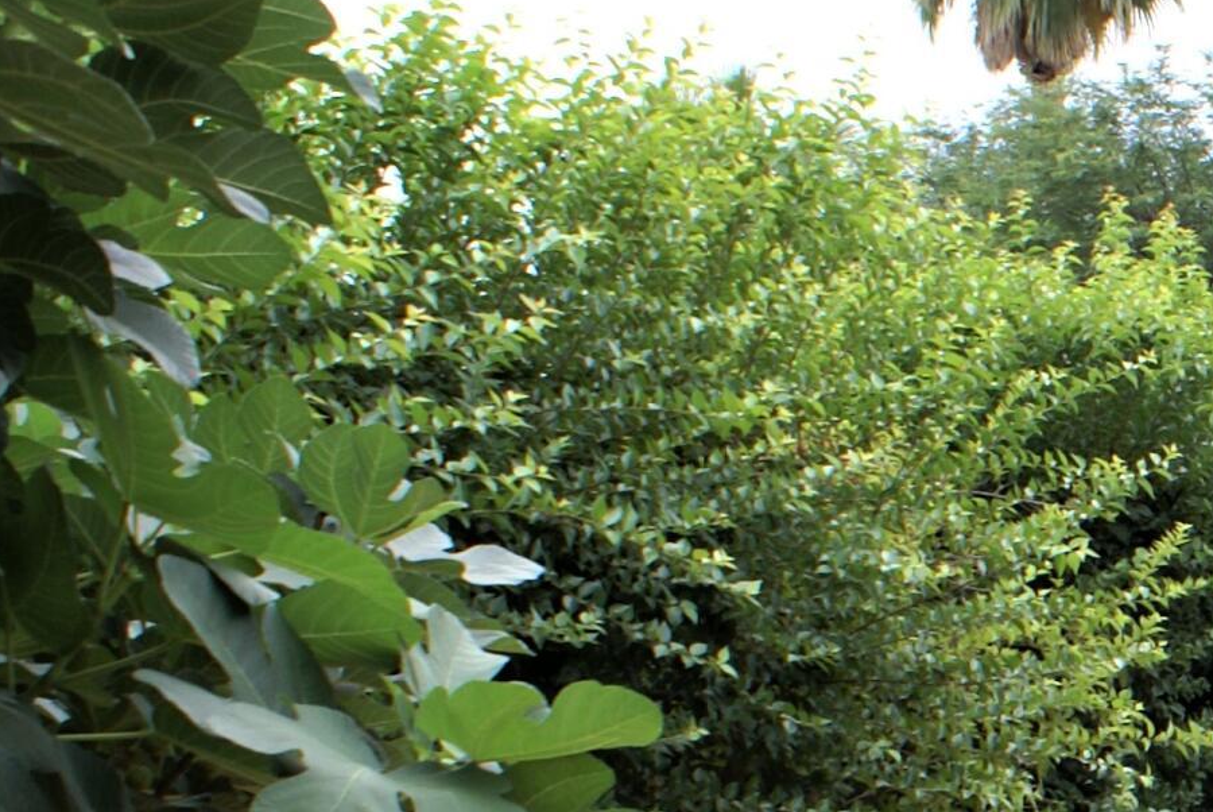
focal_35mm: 90
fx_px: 3035
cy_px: 830
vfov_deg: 14.9
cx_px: 1802
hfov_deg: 19.7
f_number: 7.1
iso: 100
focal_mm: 18
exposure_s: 1/60
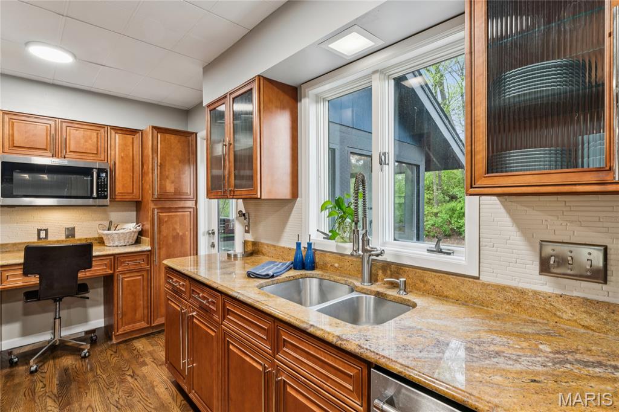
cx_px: 310
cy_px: 206
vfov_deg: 69.8
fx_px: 296
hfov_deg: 92.6
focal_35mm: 17
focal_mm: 17.2
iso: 200
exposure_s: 1/3.33
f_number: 13
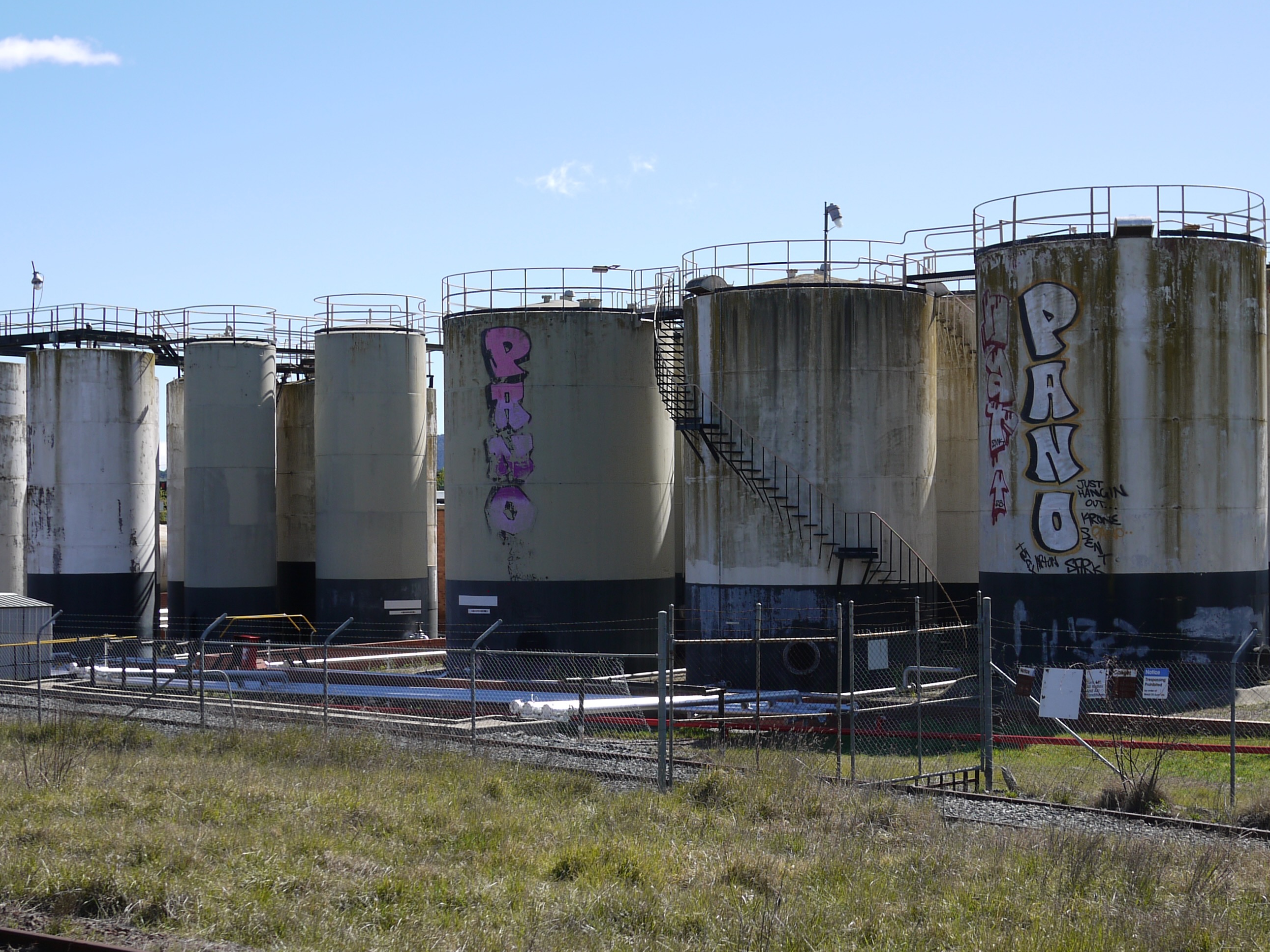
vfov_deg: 23.6
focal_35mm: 62
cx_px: 692
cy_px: 517
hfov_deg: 31.2
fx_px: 2274
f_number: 2.8
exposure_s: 1/2500
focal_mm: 20
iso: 100
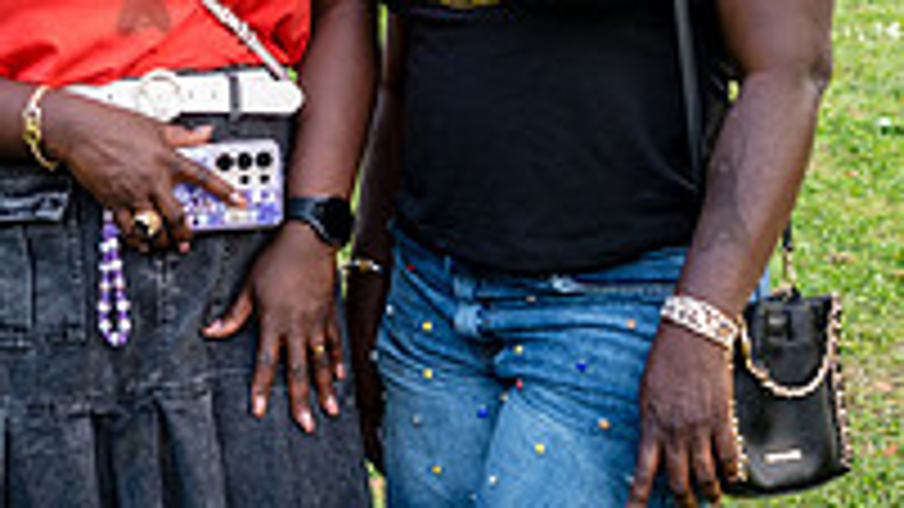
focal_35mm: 115
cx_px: 139
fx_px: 2756
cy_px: -45
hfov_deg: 18.4
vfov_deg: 10.4
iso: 500
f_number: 3.5
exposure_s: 1/100
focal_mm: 38
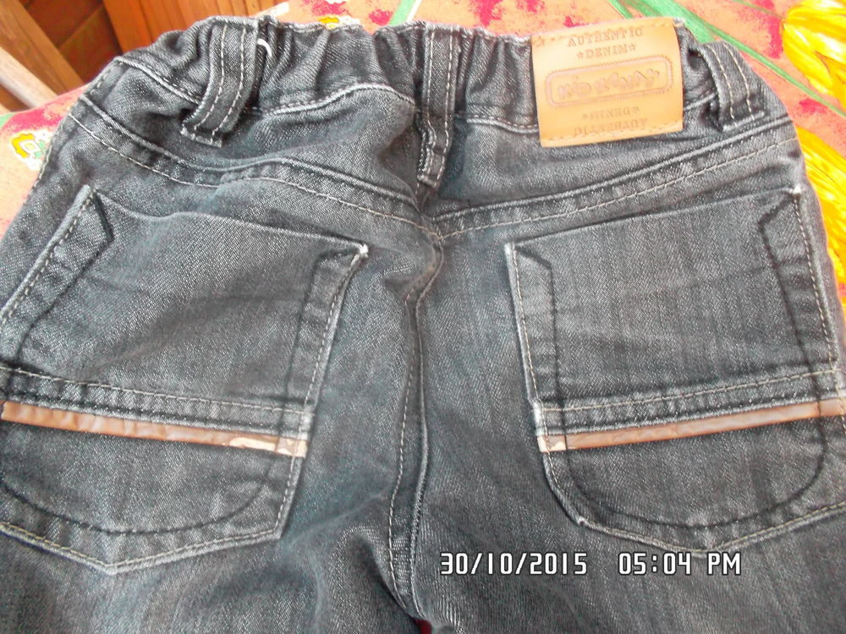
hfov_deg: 63.4
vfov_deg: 49.7
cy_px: 317
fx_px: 684
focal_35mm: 28
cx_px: 423
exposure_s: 1/15
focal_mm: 4.1
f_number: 3.3
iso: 332
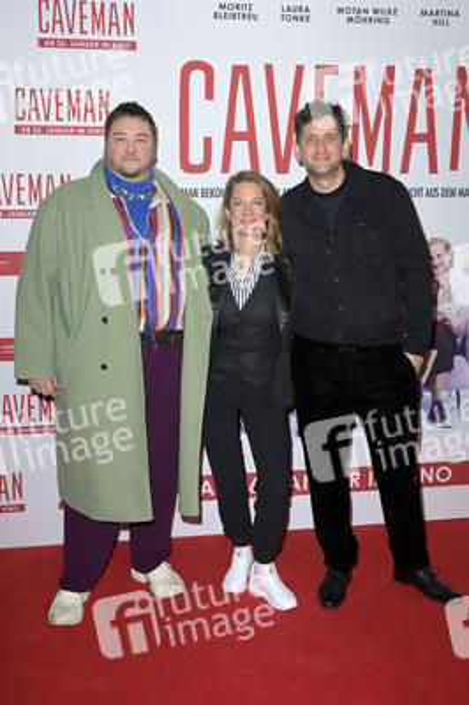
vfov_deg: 53.2
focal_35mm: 36
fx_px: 705
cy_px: 352
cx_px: 234
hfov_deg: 36.8
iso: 400
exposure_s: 1/250
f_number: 6.3
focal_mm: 36
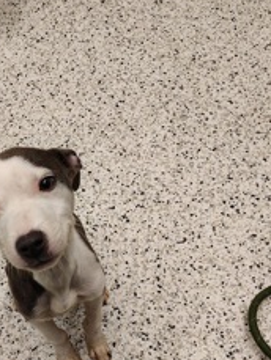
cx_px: 52
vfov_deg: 41.2
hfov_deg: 32.0
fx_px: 459
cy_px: 286
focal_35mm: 44
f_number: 1.8
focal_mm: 5.56
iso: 466
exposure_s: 1/120
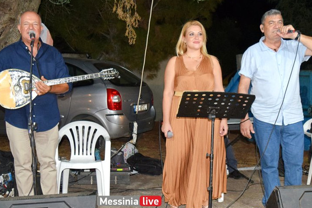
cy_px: 133
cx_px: 167
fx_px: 416
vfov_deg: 28.0
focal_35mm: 48
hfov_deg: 41.1
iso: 1400
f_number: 3.5
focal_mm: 18
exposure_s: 1/60
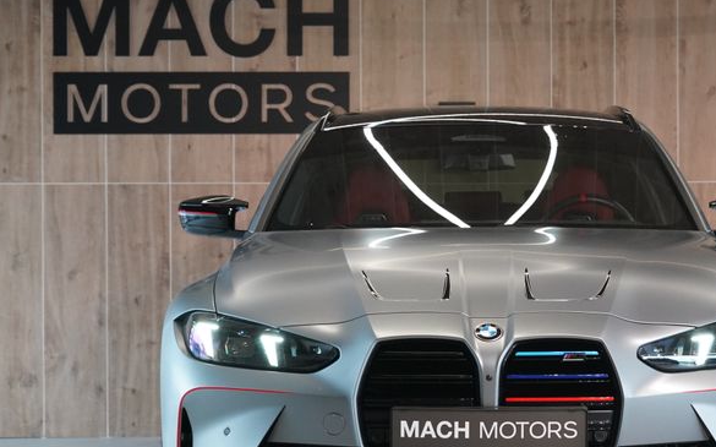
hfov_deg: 16.7
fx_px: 2438
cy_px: 258
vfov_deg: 10.5
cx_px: 499
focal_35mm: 125
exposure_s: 1/160
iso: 4000
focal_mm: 70
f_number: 5.6
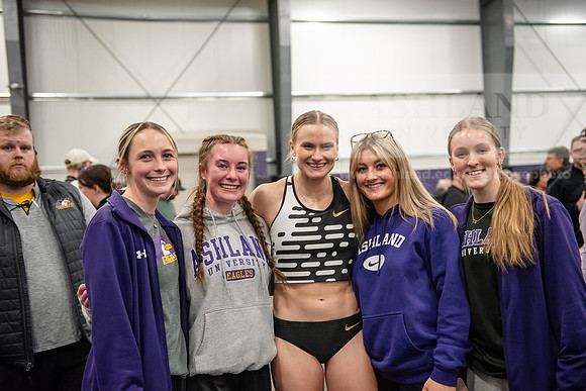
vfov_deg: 31.9
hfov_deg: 46.4
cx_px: 293
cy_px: 196
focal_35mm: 42
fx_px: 684
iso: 5000
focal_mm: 42
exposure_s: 1/320
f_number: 3.2
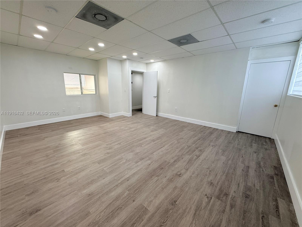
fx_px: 122
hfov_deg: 102.1
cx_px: 151
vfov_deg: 85.7
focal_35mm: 14
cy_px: 114
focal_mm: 2.22
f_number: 2.2
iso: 160
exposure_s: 1/120
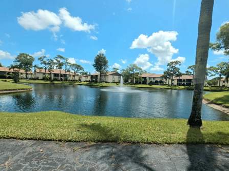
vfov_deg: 85.4
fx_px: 92
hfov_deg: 102.0
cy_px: 92
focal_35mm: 14
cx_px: 123
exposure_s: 1/1429
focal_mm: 2.2
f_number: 1.9
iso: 16
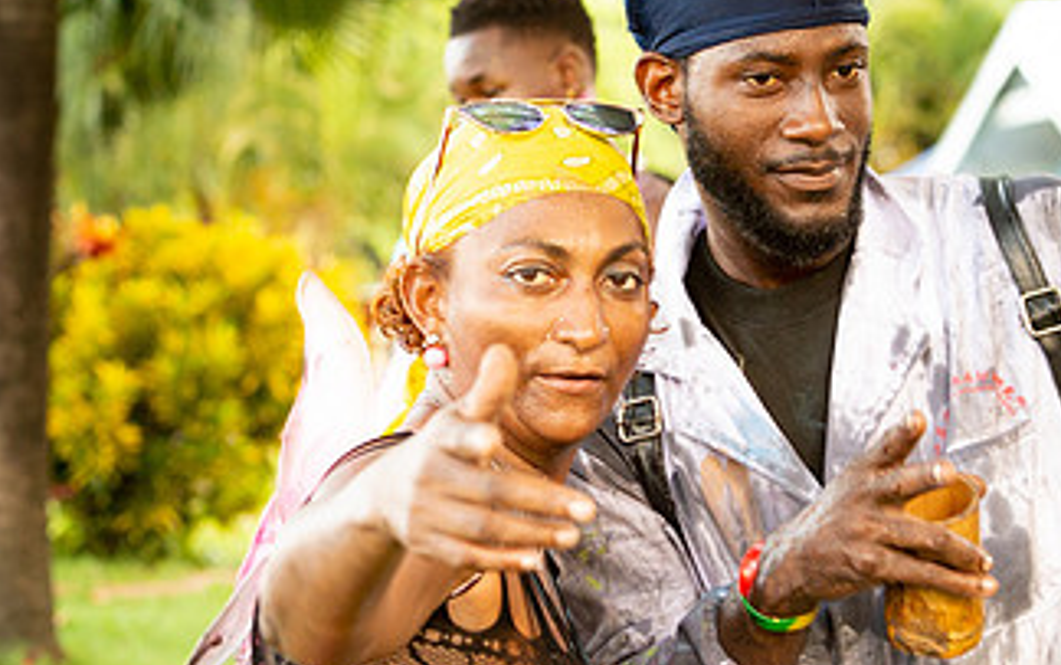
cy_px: 381
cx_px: 612
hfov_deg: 10.7
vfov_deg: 6.7
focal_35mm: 196
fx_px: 5671
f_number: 5
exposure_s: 1/200
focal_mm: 80
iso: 1600
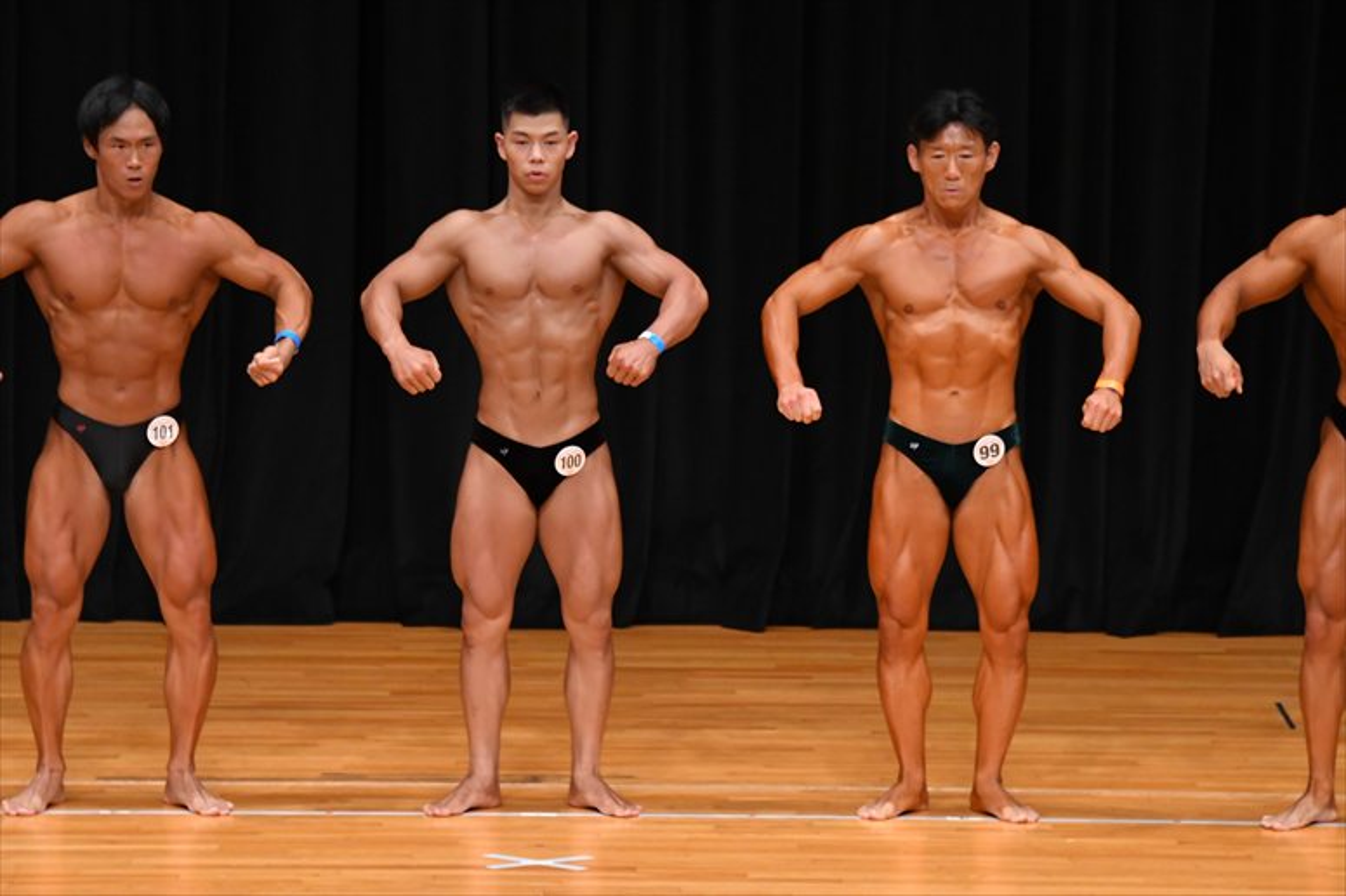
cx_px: 673
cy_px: 448
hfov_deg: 7.6
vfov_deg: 5.1
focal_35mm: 270
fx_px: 10090
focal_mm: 180
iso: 3200
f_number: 5.6
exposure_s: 1/400
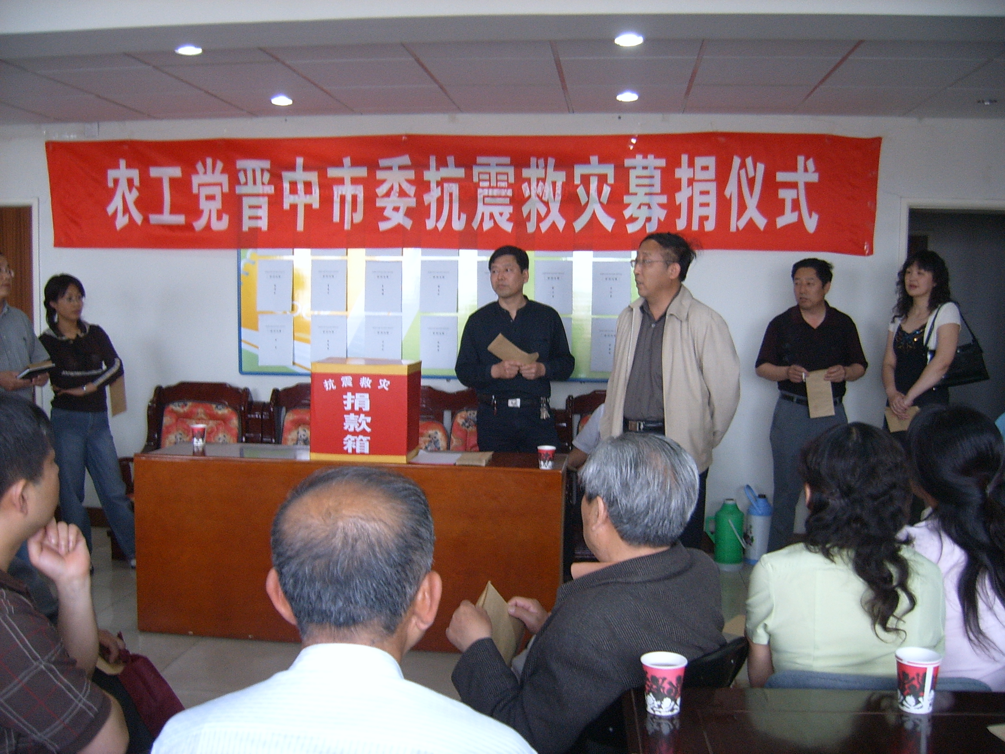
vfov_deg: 40.7
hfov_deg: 52.6
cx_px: 502
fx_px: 1016
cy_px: 377
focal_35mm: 35
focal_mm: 5.8
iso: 100
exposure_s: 1/30
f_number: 2.8
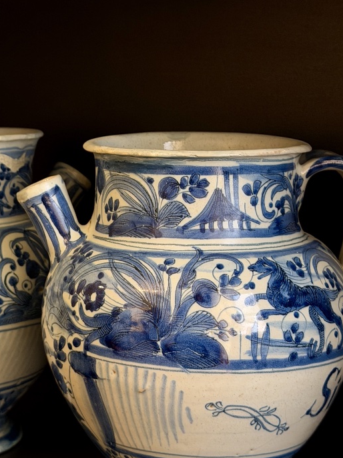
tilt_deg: -9.2
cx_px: 75
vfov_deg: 23.3
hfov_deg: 17.4
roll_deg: -0.7
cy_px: 217
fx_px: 1110
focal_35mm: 84
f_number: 1.78
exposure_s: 1/50
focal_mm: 6.76
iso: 80
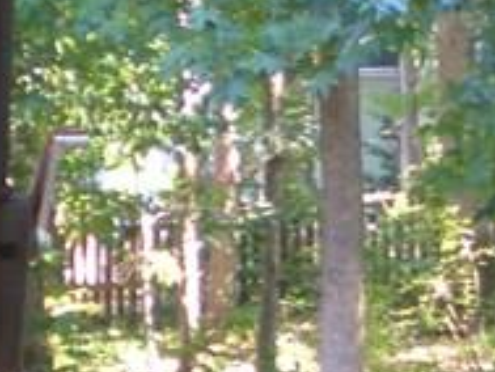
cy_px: 220
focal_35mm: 206
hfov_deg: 9.5
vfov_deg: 7.2
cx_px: 505
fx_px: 2948
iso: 200
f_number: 3.1
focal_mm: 6.3
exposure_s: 1/34.2
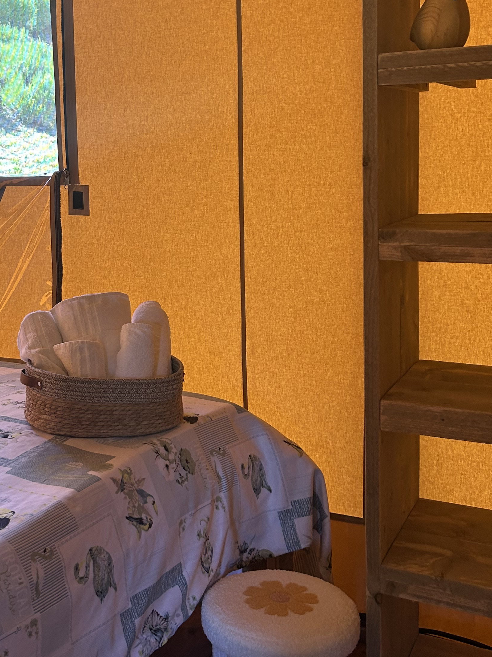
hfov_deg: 29.2
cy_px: 258
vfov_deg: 39.5
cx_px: 62
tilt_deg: -6.1
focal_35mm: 48
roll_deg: +2.9
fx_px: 910
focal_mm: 5.7
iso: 100
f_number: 1.5
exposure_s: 1/121
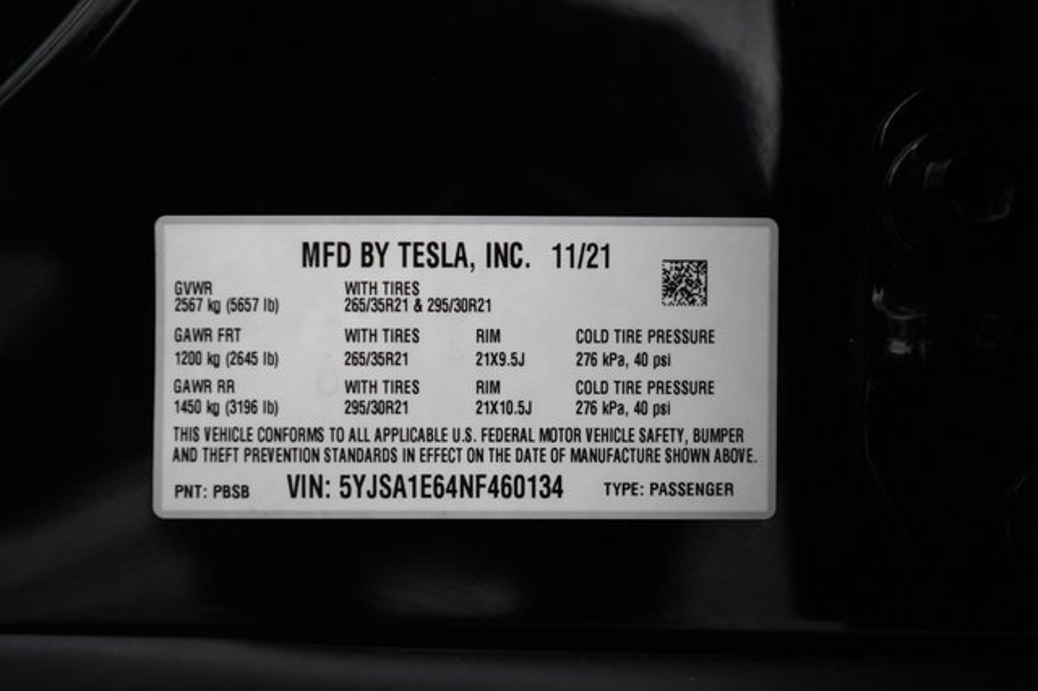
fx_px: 807
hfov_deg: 65.5
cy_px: 346
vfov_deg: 46.4
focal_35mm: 28
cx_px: 519
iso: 4000
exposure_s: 1/160
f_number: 2.8
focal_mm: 28
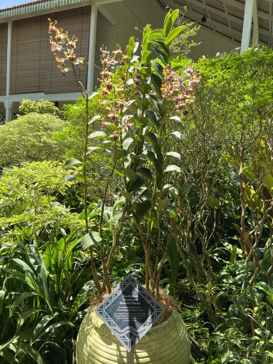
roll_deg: -4.7
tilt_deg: -5.4
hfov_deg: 53.1
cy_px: 182
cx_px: 136
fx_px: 273
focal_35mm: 26
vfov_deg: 67.3
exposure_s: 1/1135
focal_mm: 5.7
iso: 50
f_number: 1.5
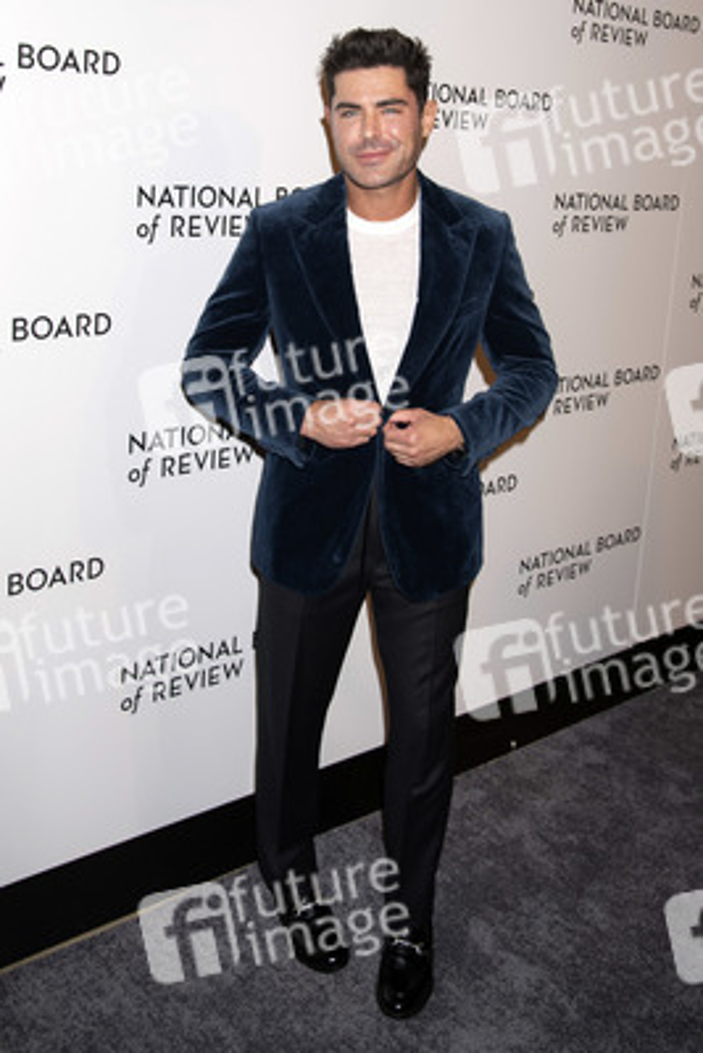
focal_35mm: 31
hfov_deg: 42.4
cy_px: 526
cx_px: 352
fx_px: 907
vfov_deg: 60.3
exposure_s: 1/200
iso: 400
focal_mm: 31
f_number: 5.6
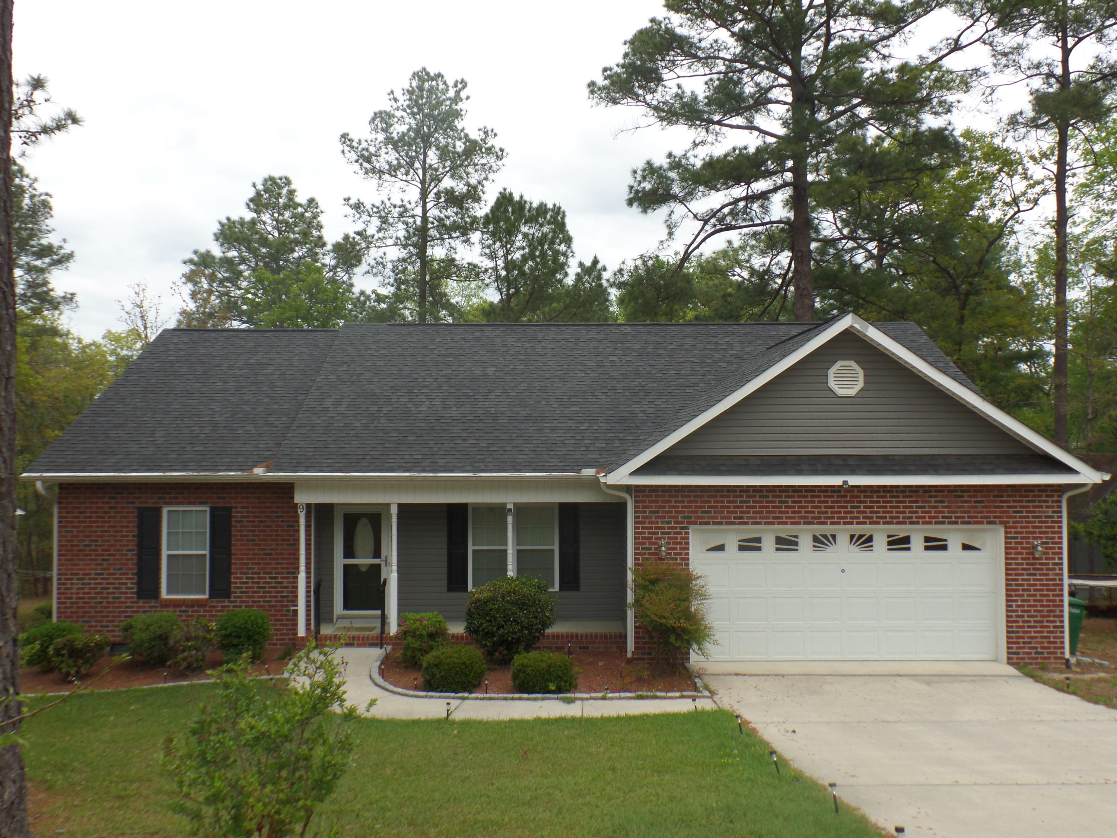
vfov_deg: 49.7
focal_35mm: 28
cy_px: 419
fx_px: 904
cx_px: 558
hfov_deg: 63.4
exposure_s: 1/750
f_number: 3.3
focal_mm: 5
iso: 100
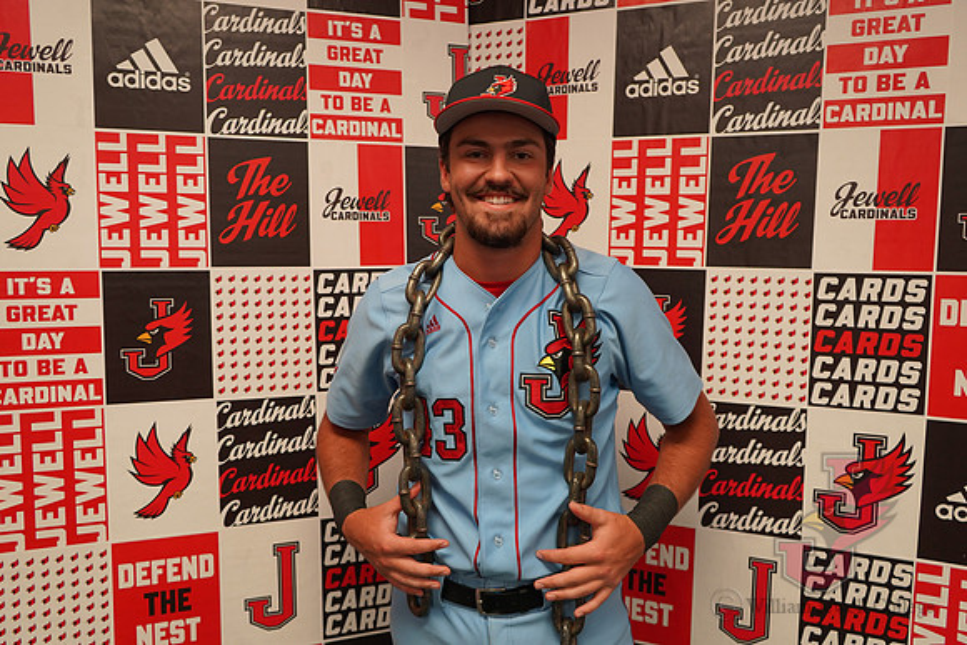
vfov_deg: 45.0
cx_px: 484
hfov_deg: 63.6
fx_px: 779
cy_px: 322
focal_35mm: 29
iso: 1000
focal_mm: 29
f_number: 4
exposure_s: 1/160
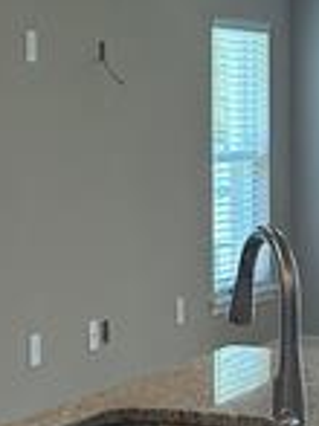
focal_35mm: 136
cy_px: 177
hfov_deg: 10.7
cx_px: -81
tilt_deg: -2.5
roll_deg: +0.5
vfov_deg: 14.5
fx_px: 1673
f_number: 1.5
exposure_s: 1/120
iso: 100
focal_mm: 5.7
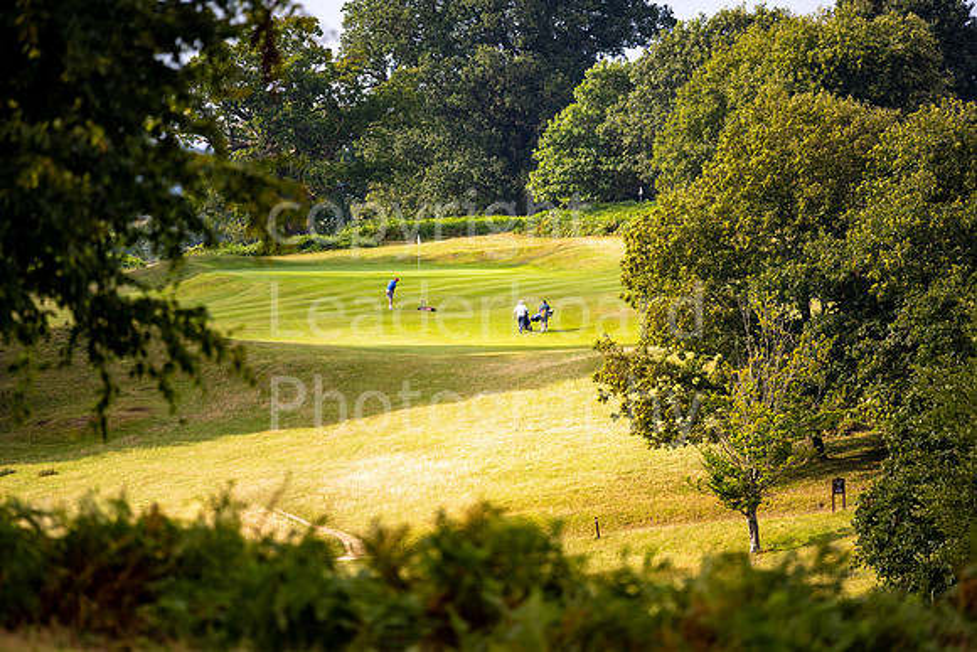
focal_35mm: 300
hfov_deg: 6.9
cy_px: 326
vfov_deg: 4.6
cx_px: 488
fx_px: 8143
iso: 125
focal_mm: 300
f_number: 4
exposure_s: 1/800
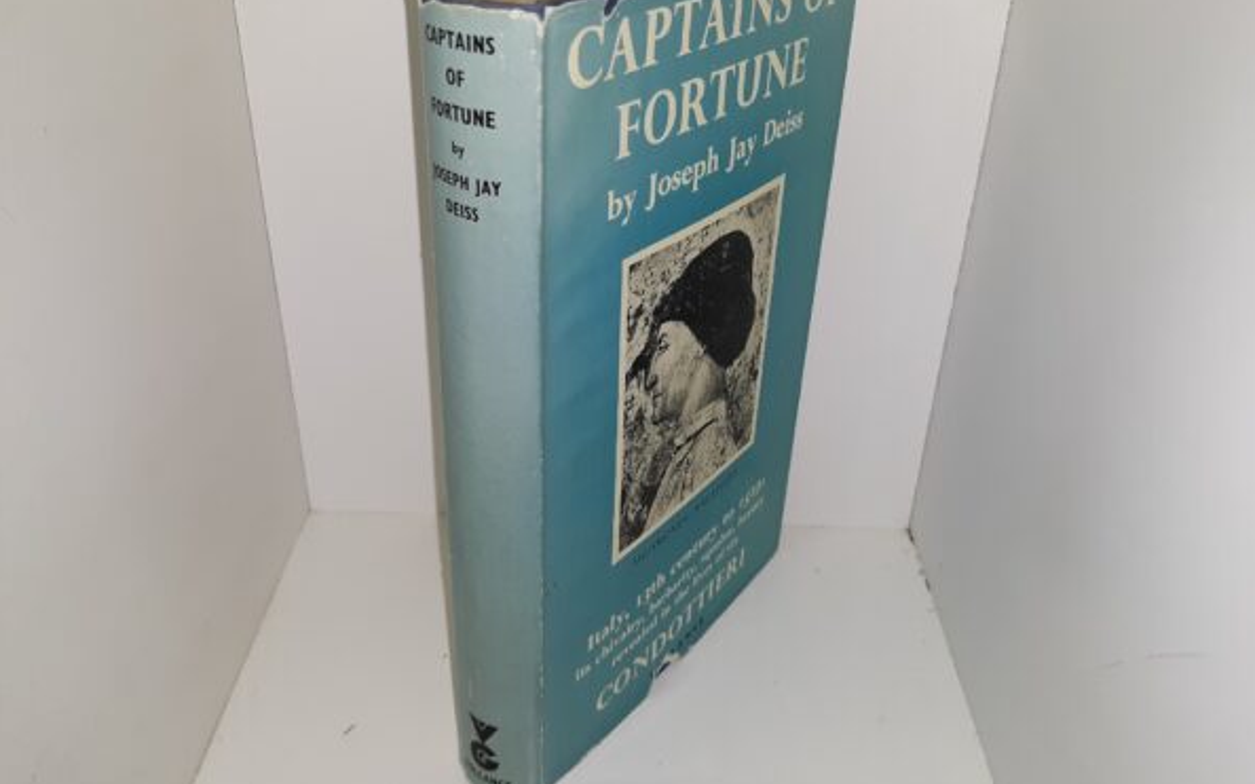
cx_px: 630
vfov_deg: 41.8
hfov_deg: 62.9
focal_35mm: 30
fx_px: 1026
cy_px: 361
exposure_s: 1/164
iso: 40
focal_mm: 3.7
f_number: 1.7
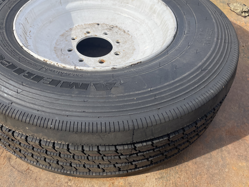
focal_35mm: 33
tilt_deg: -41.1
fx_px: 237
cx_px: 95
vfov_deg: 42.6
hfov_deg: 54.8
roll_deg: +0.2
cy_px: 69
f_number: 1.6
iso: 32
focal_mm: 4.2
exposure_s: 1/2174
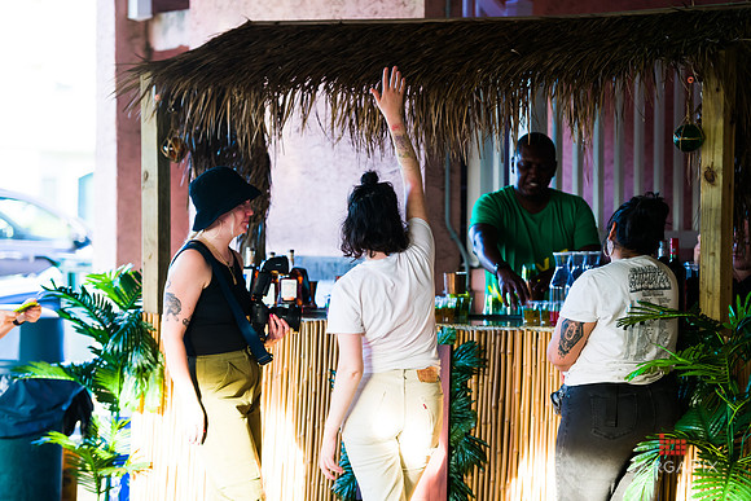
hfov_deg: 18.3
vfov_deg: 12.2
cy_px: 250
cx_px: 376
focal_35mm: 112
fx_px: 2337
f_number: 3.2
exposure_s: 1/160
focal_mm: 112
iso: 500
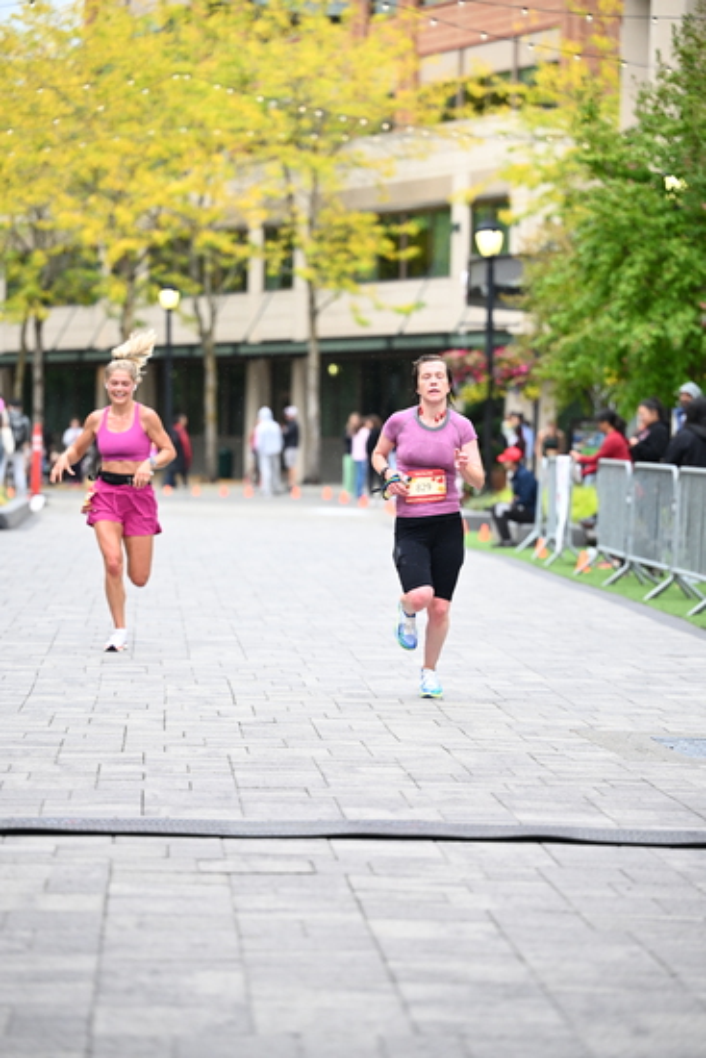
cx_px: 353
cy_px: 529
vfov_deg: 17.1
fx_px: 3528
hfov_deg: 11.4
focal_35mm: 120
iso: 1250
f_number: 2.8
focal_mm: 120
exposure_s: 1/1600
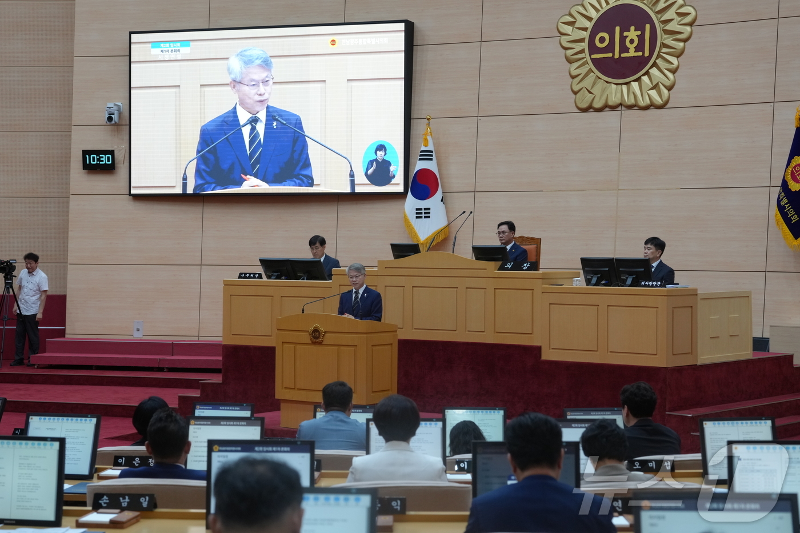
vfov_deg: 19.5
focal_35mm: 70
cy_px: 266
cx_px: 400
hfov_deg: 28.8
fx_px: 1555
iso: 2500
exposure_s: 1/200
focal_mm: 70
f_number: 5.6
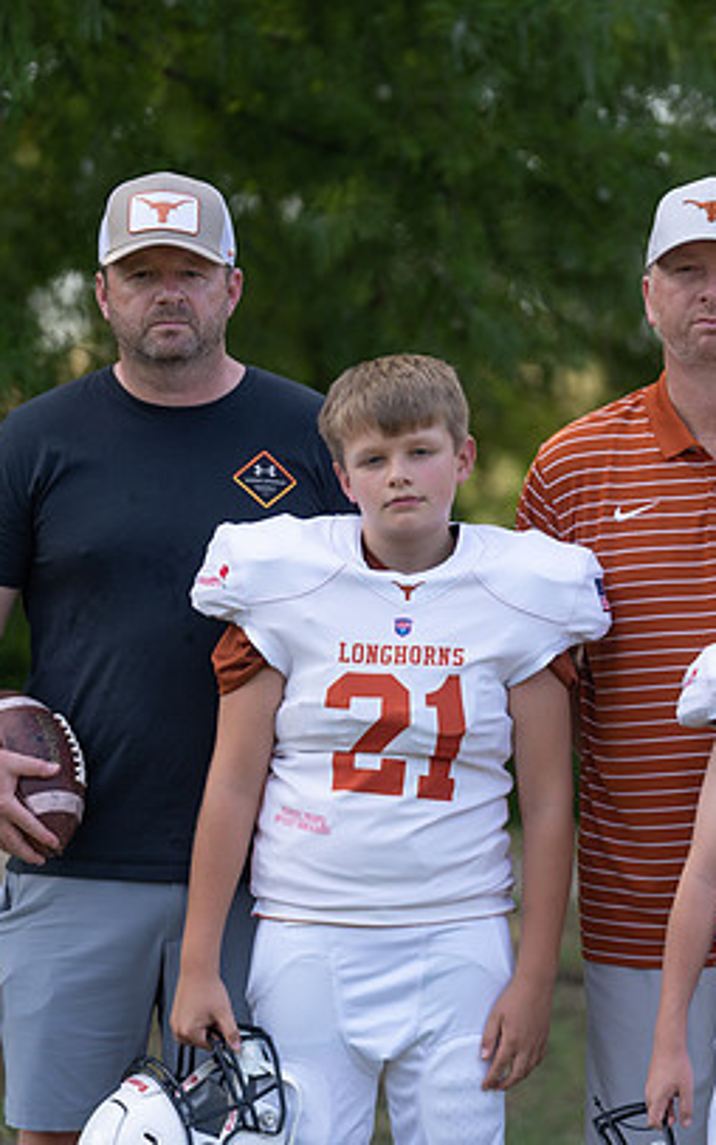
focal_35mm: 186
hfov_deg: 7.1
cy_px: 545
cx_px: 575
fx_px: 5803
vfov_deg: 11.3
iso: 100
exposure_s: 1/400
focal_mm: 114
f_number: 2.8
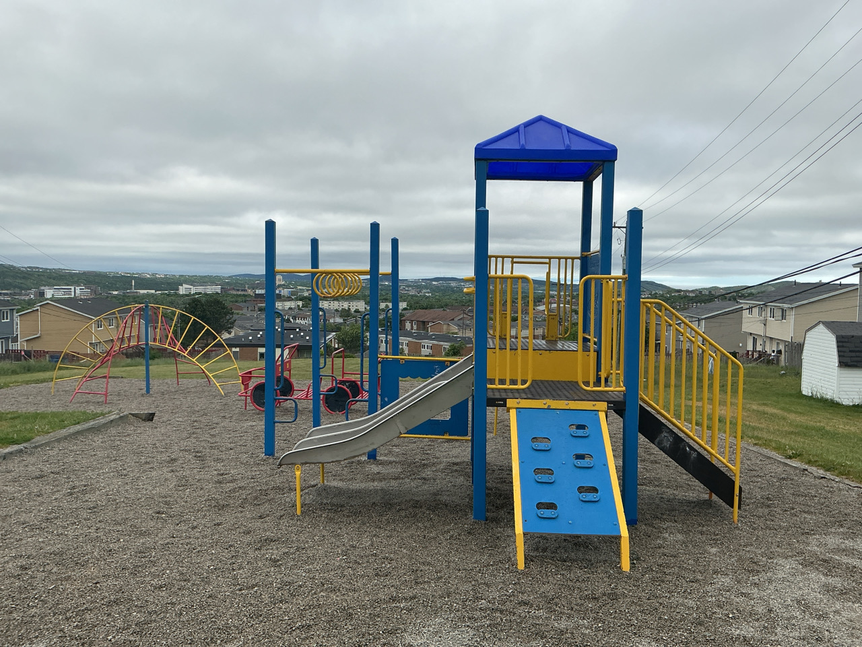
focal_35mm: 29
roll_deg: -0.7
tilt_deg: -0.6
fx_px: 722
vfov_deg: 48.2
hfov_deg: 61.7
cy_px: 324
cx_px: 431
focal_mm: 3
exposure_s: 1/1984
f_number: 1.8
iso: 25
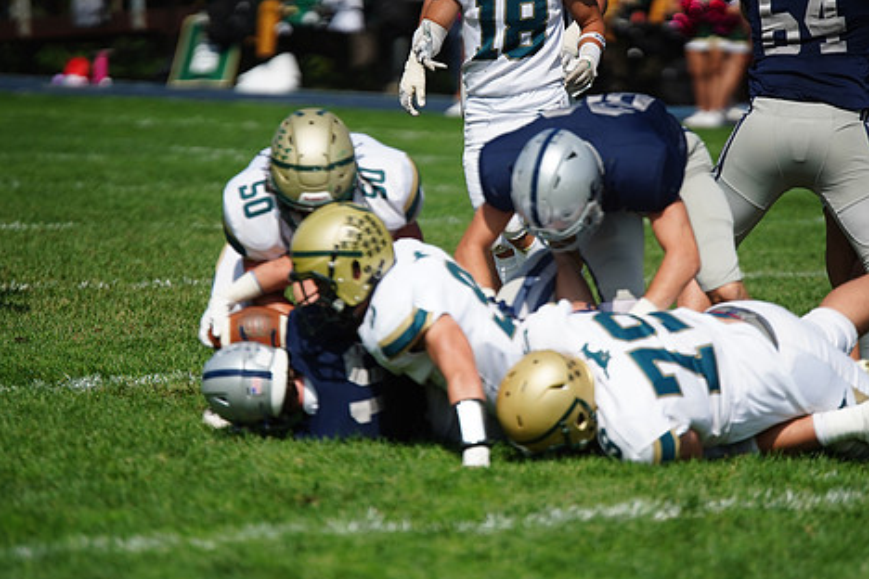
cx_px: 460
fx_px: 8979
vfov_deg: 3.7
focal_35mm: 372
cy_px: 268
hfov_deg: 5.5
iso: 400
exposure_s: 1/8000
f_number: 2.8
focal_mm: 300
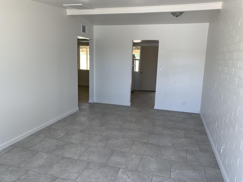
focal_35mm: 26
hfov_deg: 67.3
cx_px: 122
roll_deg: -1.8
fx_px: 183
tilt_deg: -9.8
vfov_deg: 53.1
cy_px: 91
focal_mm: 4.25
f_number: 1.8
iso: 32
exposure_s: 1/121
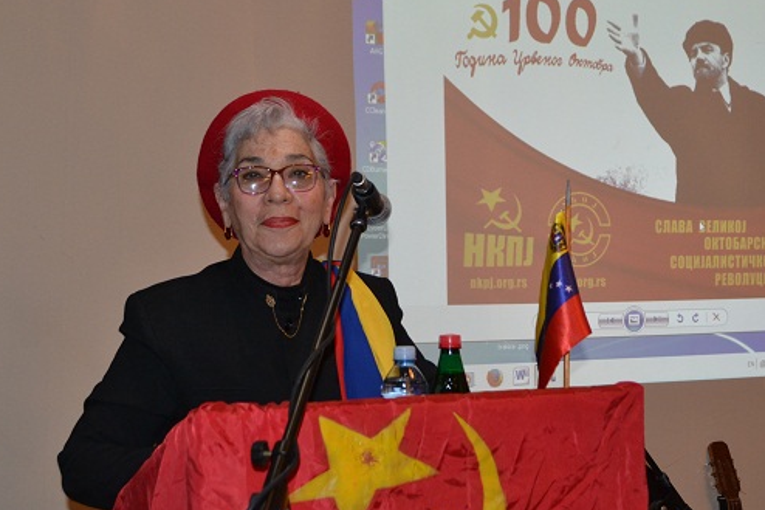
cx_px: 418
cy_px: 215
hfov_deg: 32.4
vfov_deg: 21.9
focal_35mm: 62
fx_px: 1317
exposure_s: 1/60
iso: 1250
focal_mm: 34
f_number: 5
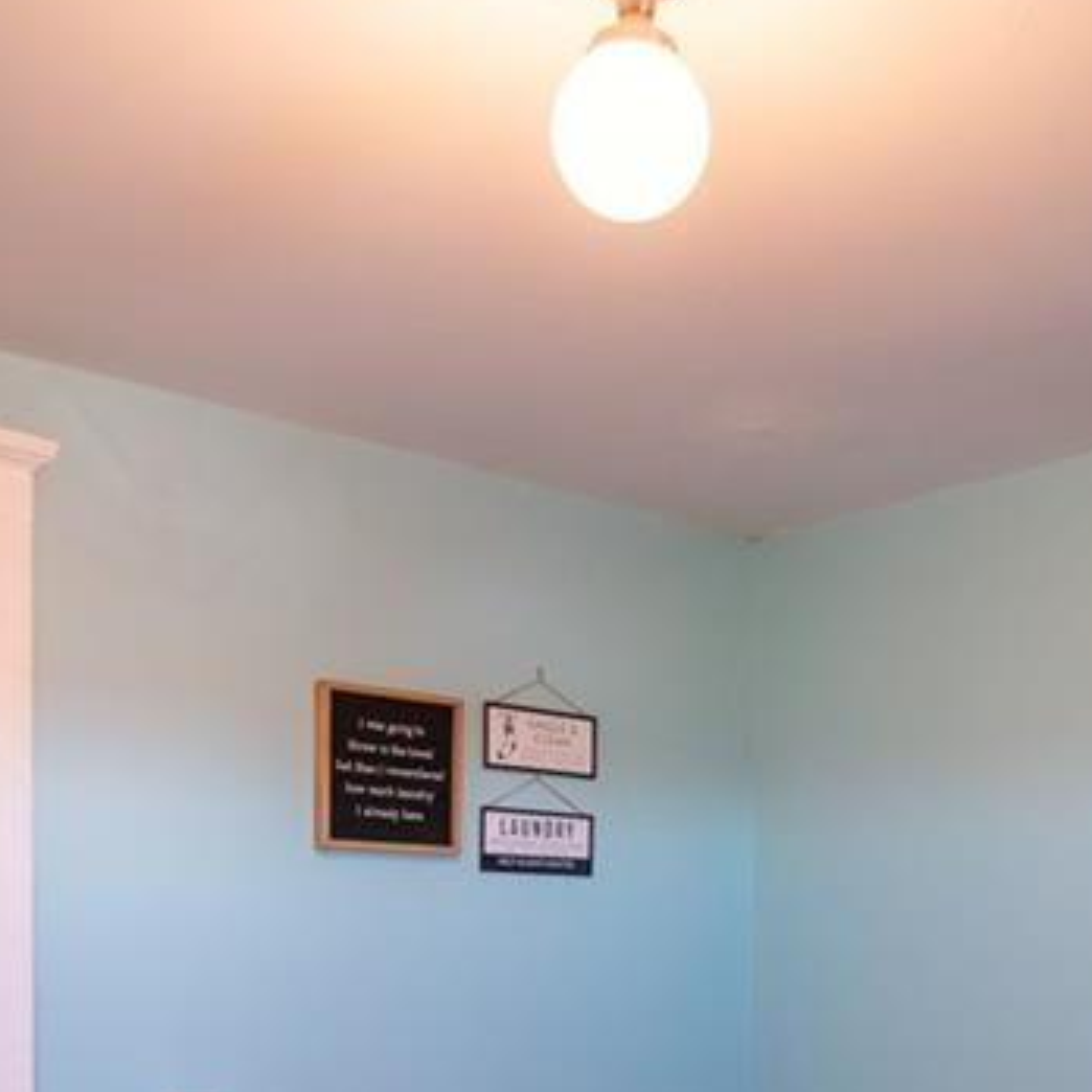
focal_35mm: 40
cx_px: 687
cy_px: 974
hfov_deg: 41.5
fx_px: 1428
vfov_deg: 39.0
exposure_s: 1/250
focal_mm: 16
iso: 500
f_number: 3.5
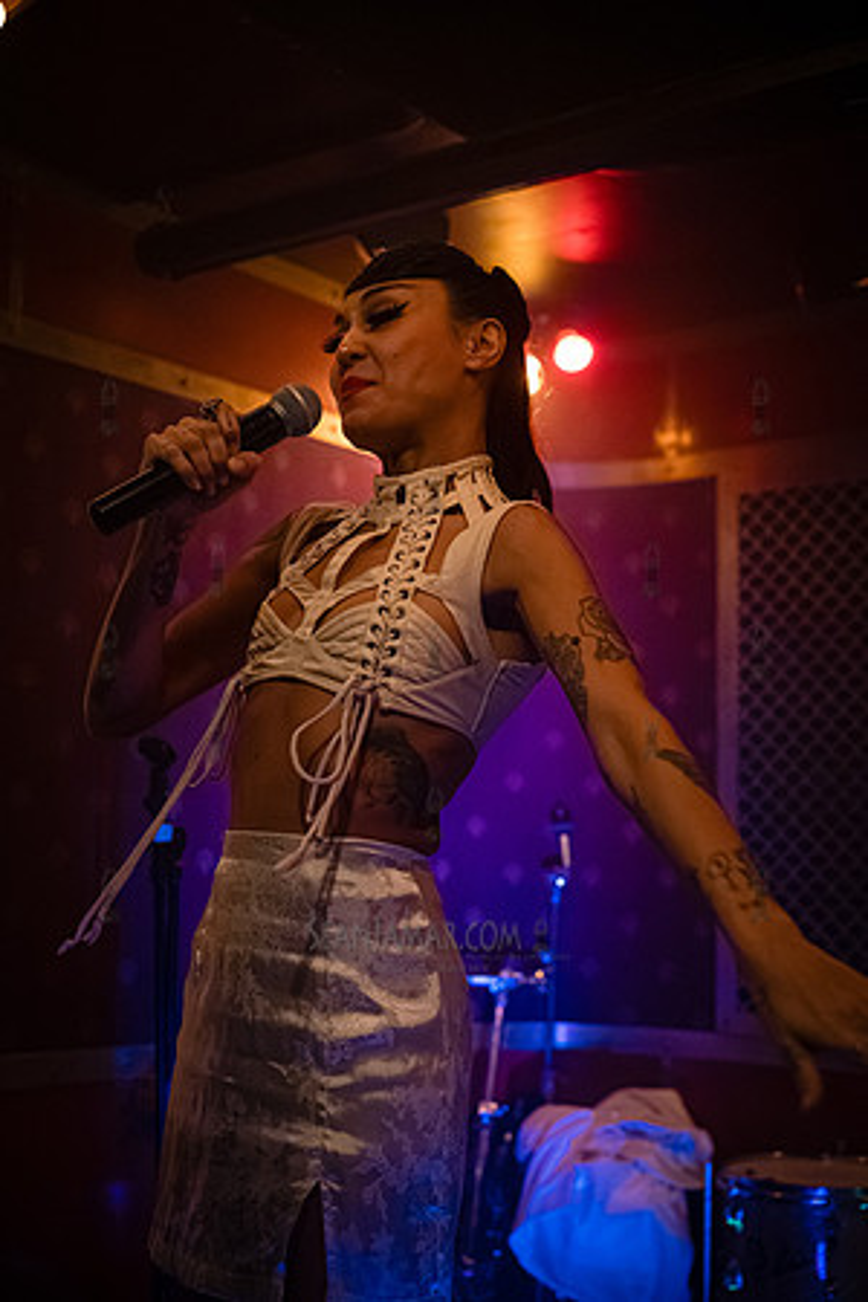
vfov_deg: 40.3
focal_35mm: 49
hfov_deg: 27.5
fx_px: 1772
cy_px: 651
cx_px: 434
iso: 16000
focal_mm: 49
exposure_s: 1/400
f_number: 3.2
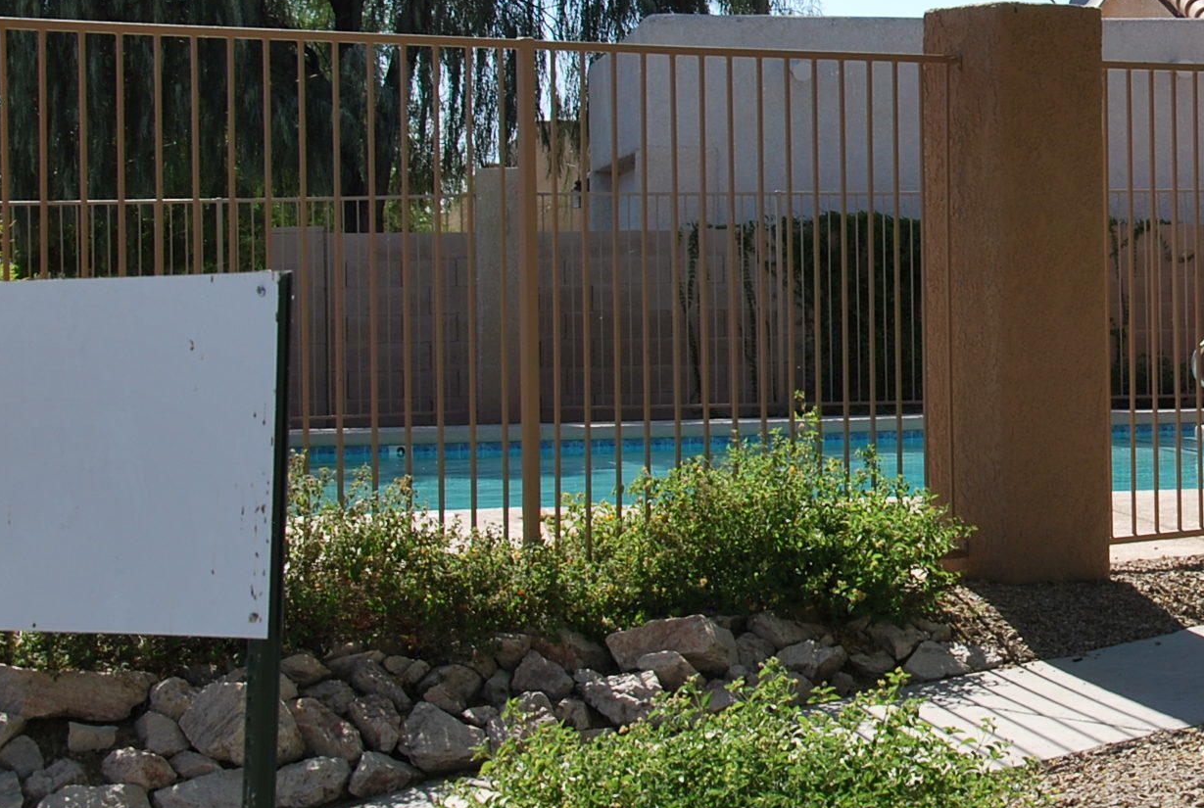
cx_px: 1228
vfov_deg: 13.8
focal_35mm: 99
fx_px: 3318
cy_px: 204
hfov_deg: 19.9
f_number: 7.1
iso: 100
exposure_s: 1/200
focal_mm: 28
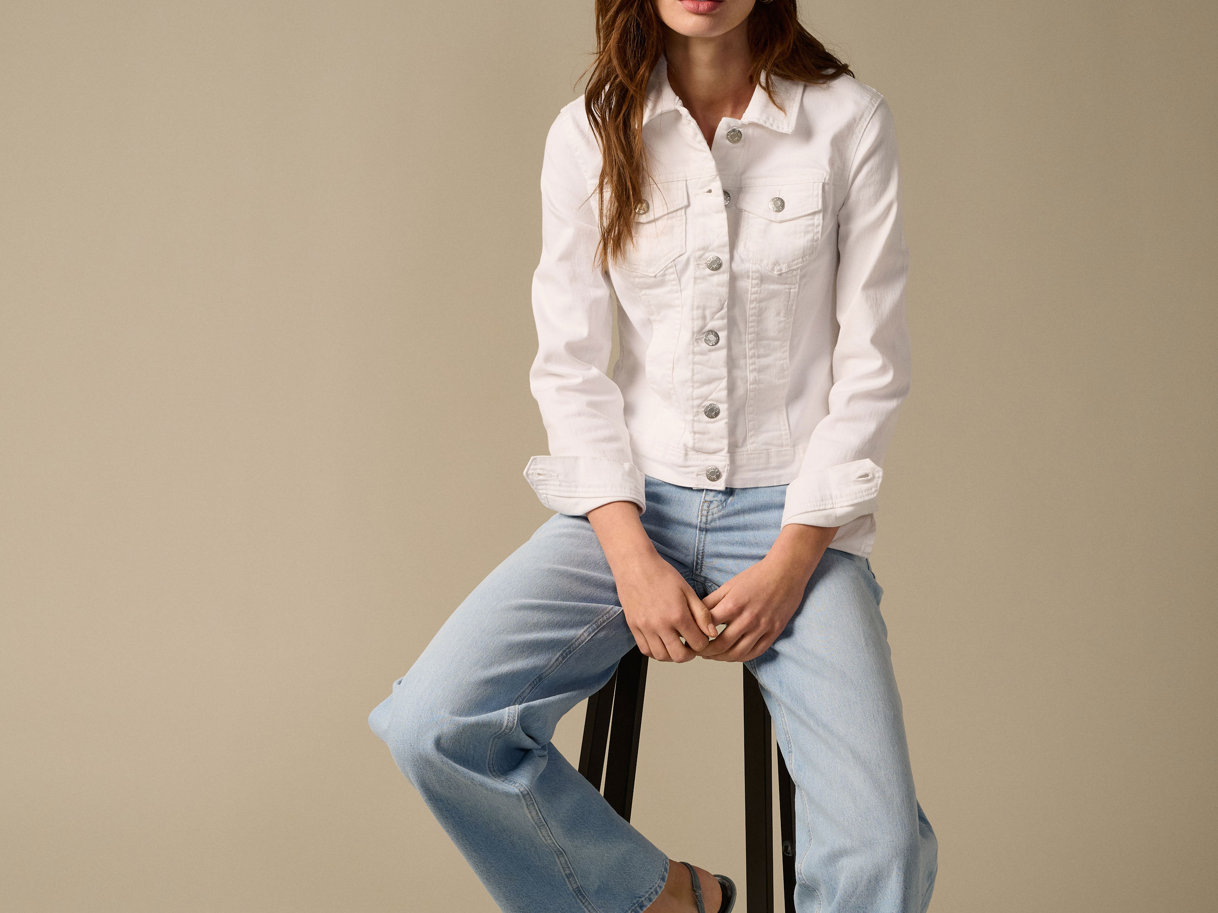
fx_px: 2498
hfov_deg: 27.4
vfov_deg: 20.6
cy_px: 608
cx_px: 611
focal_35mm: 71
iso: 320
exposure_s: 1/160
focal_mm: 49
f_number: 9
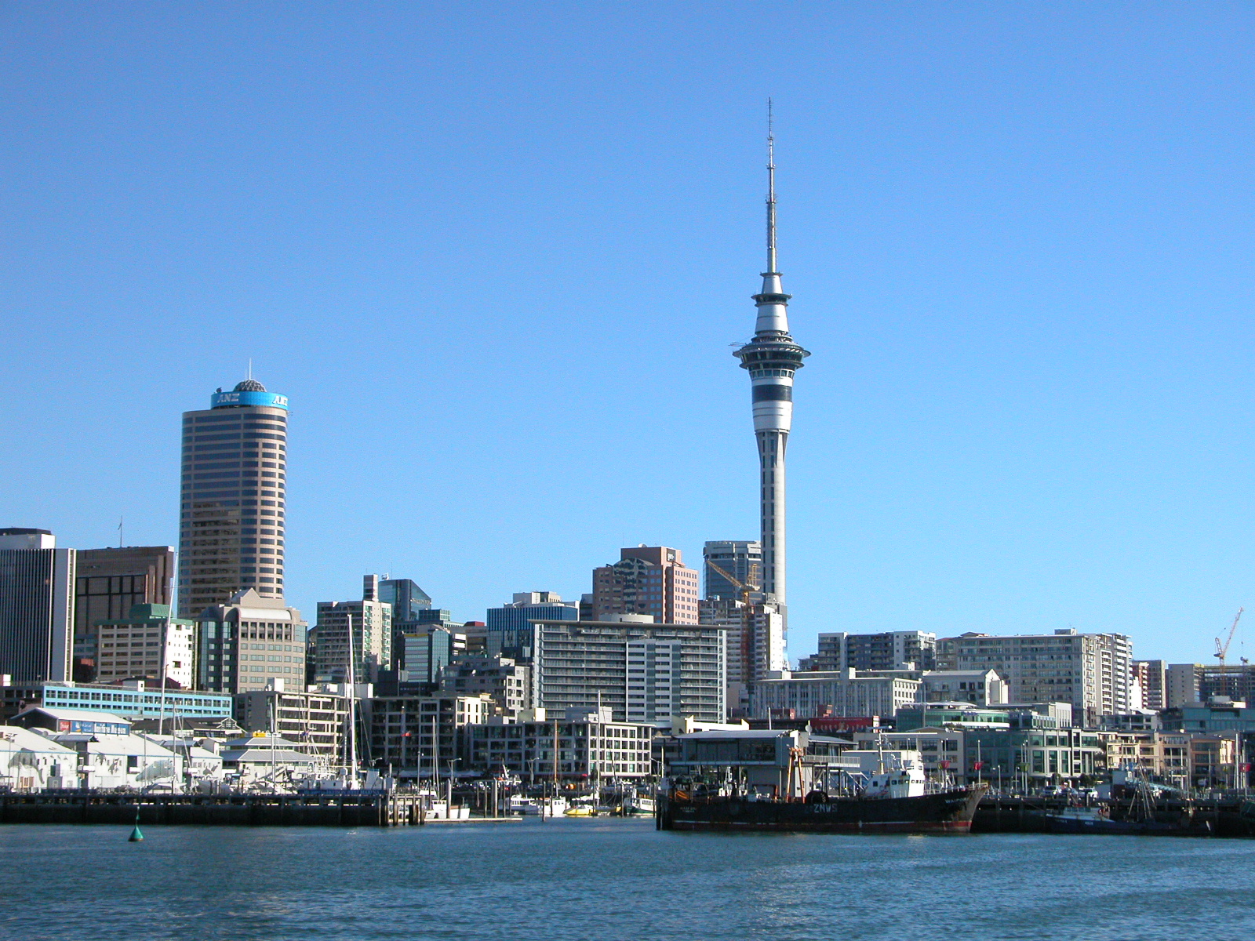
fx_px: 2538
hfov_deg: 27.8
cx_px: 628
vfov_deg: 21.0
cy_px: 470
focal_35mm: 70
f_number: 4.2
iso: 200
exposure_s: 1/2000
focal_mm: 17.8
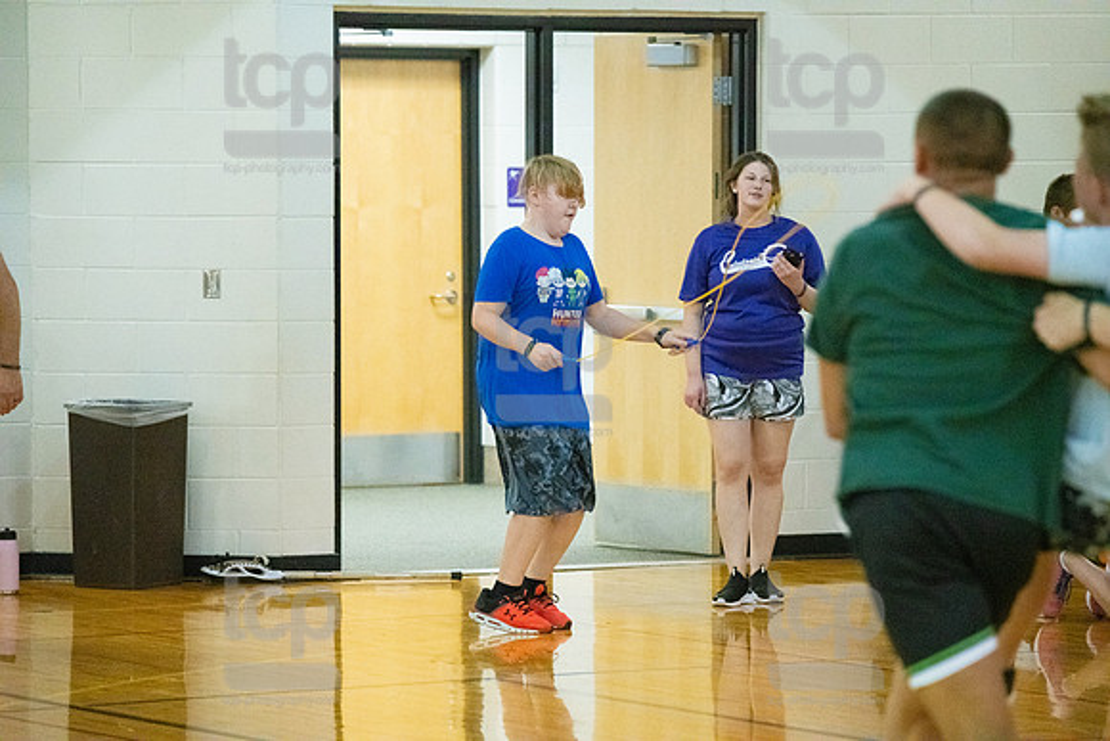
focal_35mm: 185
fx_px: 5705
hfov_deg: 11.1
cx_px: 555
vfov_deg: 7.4
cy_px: 370
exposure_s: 1/640
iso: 6400
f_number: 4.5
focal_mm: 185
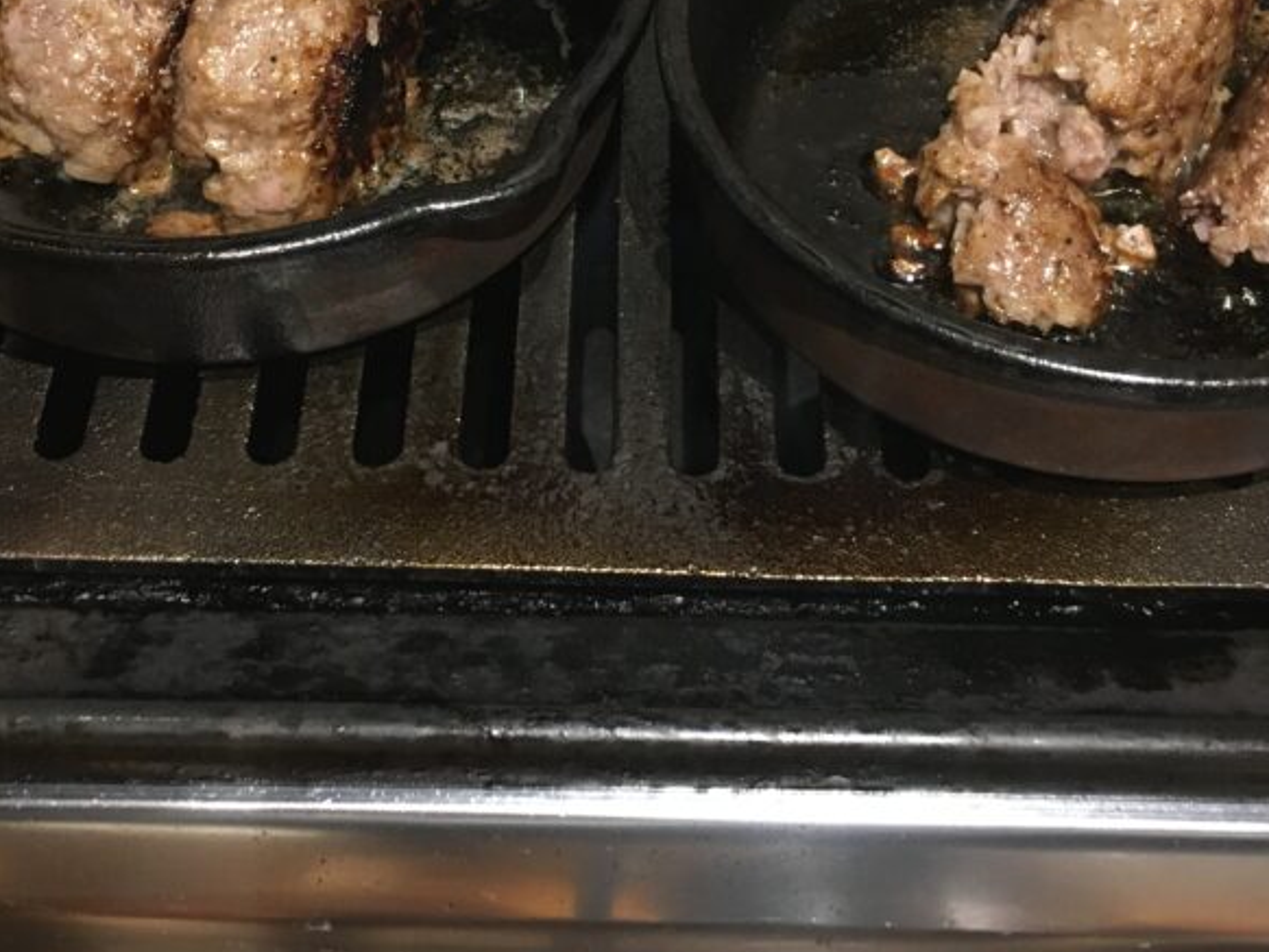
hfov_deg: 37.5
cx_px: 624
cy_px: 325
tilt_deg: -48.9
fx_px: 1870
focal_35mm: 51
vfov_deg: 28.4
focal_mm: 4.15
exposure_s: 1/20
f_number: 2.2
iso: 200
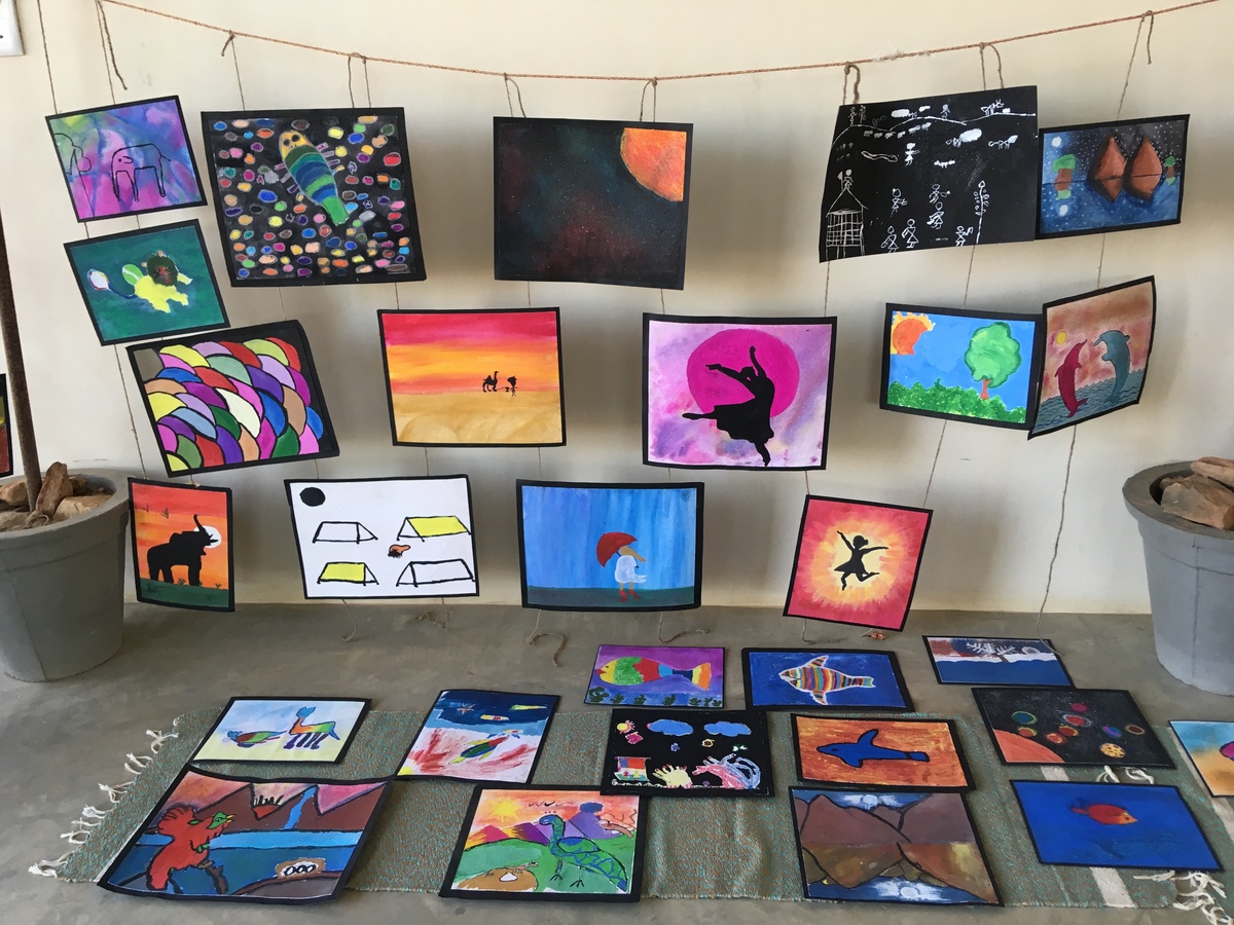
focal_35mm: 29
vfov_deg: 48.2
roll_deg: +2.2
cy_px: 462
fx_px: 1034
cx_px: 617
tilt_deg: -20.4
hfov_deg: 61.7
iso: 32
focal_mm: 4.15
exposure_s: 1/33
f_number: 2.2
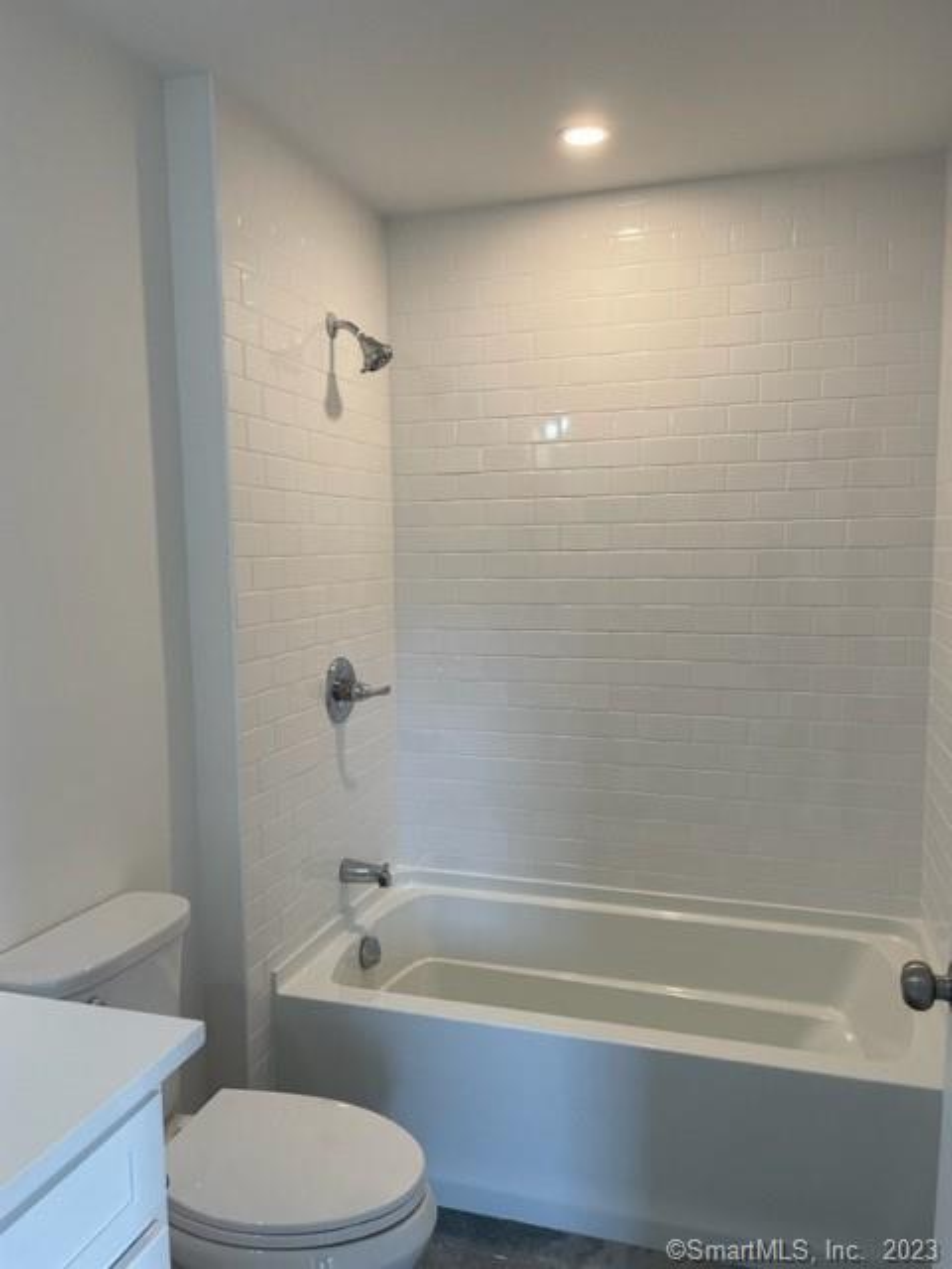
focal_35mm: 26
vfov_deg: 67.3
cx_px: 476
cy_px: 634
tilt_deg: -6.3
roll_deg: +0.2
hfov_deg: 53.1
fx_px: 953
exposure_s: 1/120
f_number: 1.6
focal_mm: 4.2
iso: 80
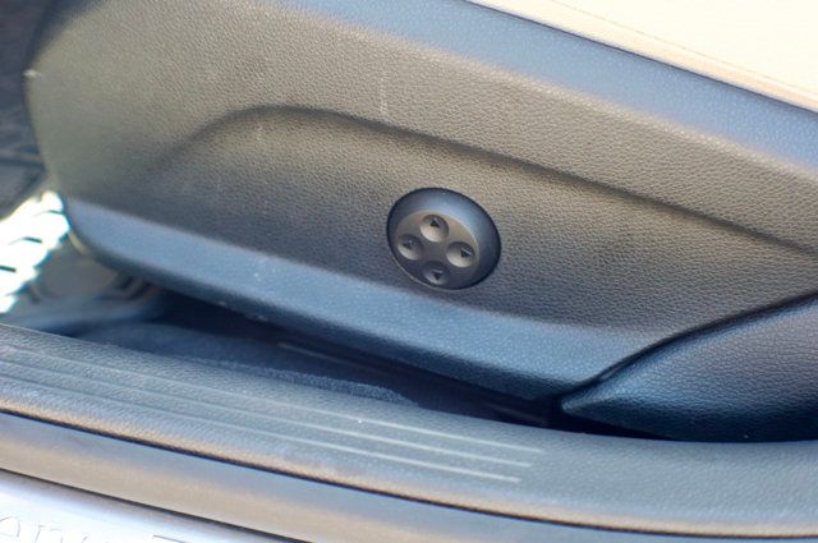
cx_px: 409
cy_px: 272
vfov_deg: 18.1
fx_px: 1702
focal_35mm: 75
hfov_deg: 27.0
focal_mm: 50
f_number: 4.5
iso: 500
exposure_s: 1/80
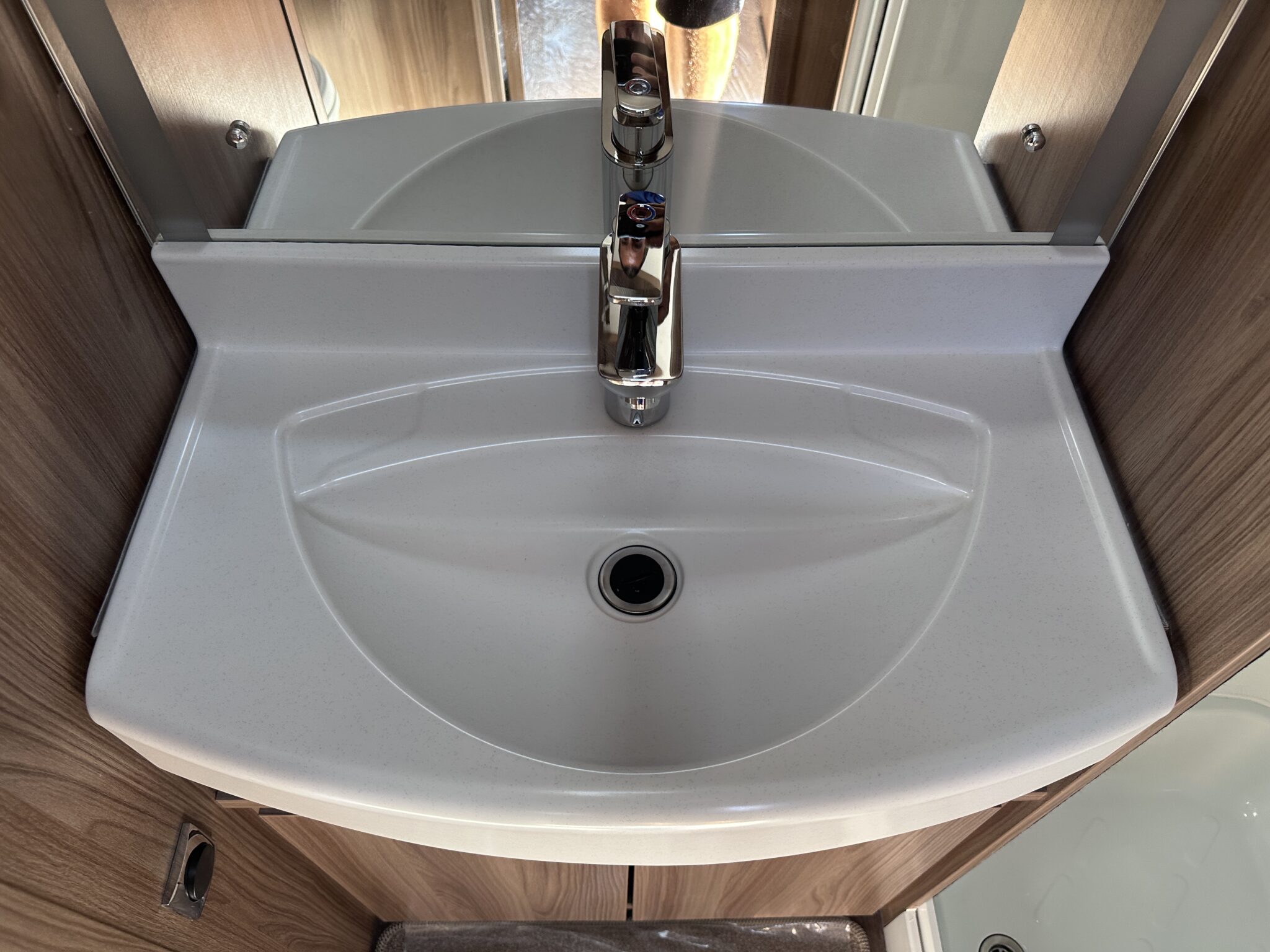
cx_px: 635
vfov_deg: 56.8
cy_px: 476
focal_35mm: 24
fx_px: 881
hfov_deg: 71.6
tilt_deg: -51.2
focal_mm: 6.86
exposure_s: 1/121
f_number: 1.78
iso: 160
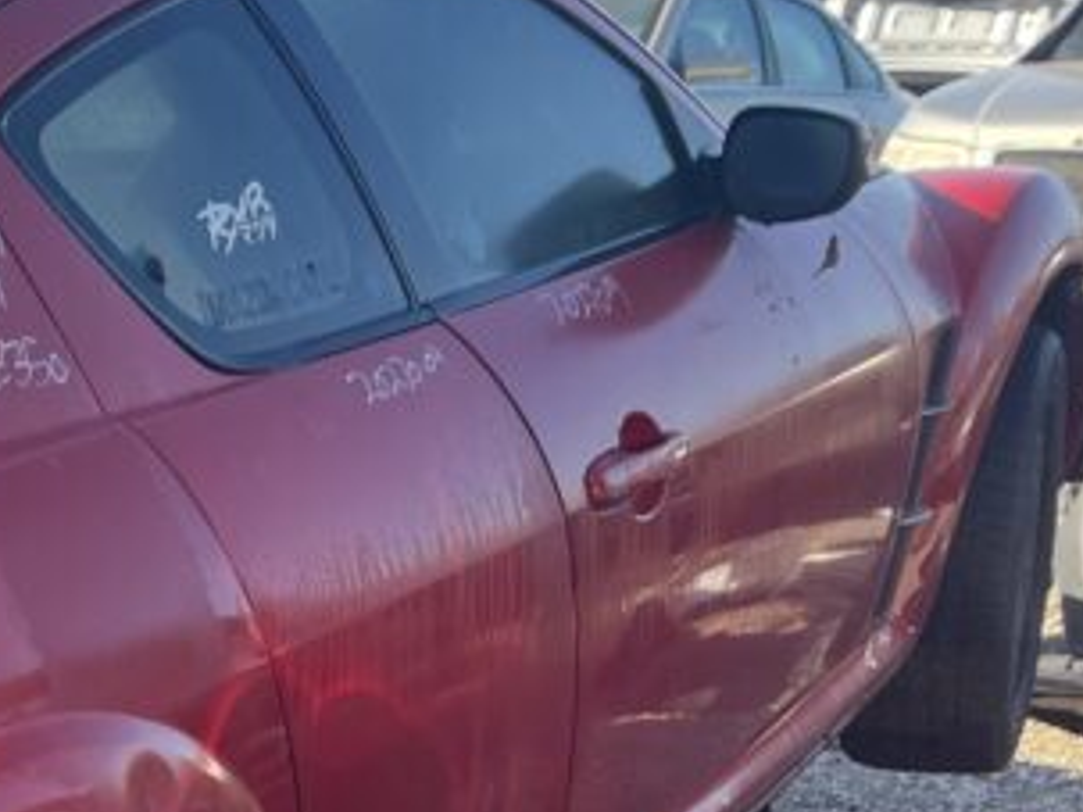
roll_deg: +0.6
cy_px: 984
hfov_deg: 19.3
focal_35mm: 88
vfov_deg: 16.1
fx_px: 2752
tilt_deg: -18.5
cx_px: -565
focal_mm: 5.1
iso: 50
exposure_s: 1/676
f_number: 1.6
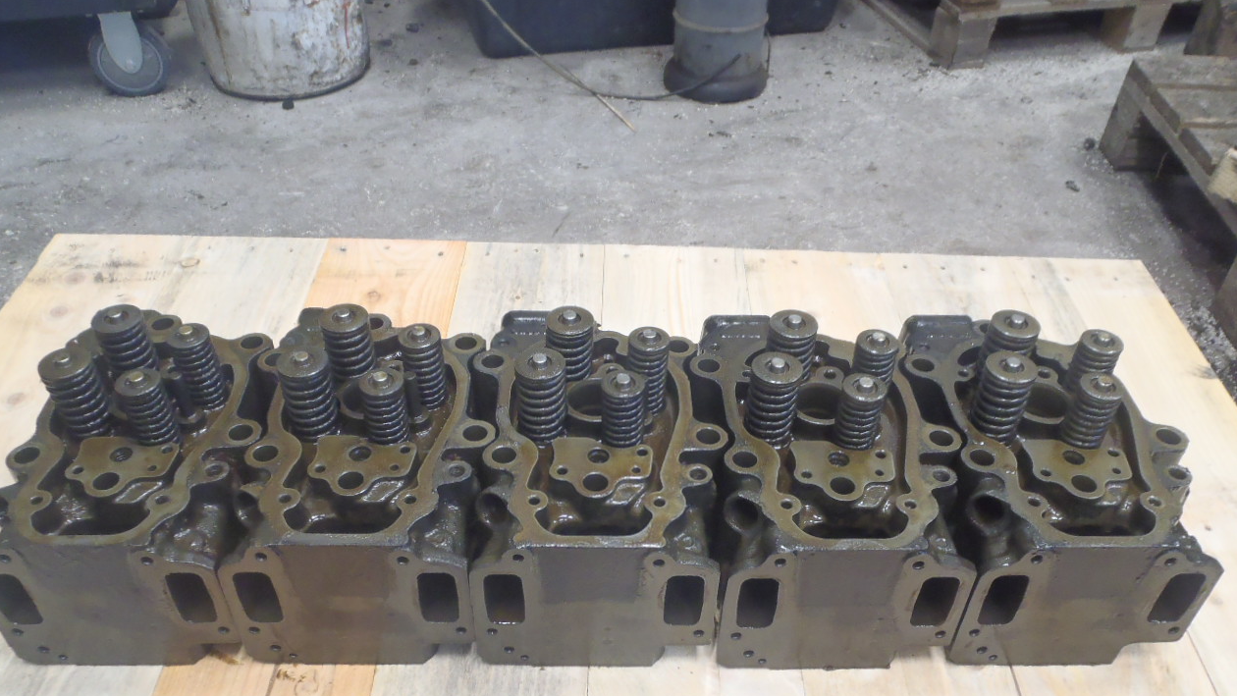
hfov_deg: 62.6
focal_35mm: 31
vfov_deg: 37.4
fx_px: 1017
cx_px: 618
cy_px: 465
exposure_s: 1/8
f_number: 3.5
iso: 200
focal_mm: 5
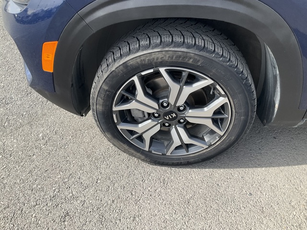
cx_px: 154
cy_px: 115
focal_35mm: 29
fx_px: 257
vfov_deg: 48.2
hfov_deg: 61.7
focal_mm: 3
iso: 25
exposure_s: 1/599
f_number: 1.8
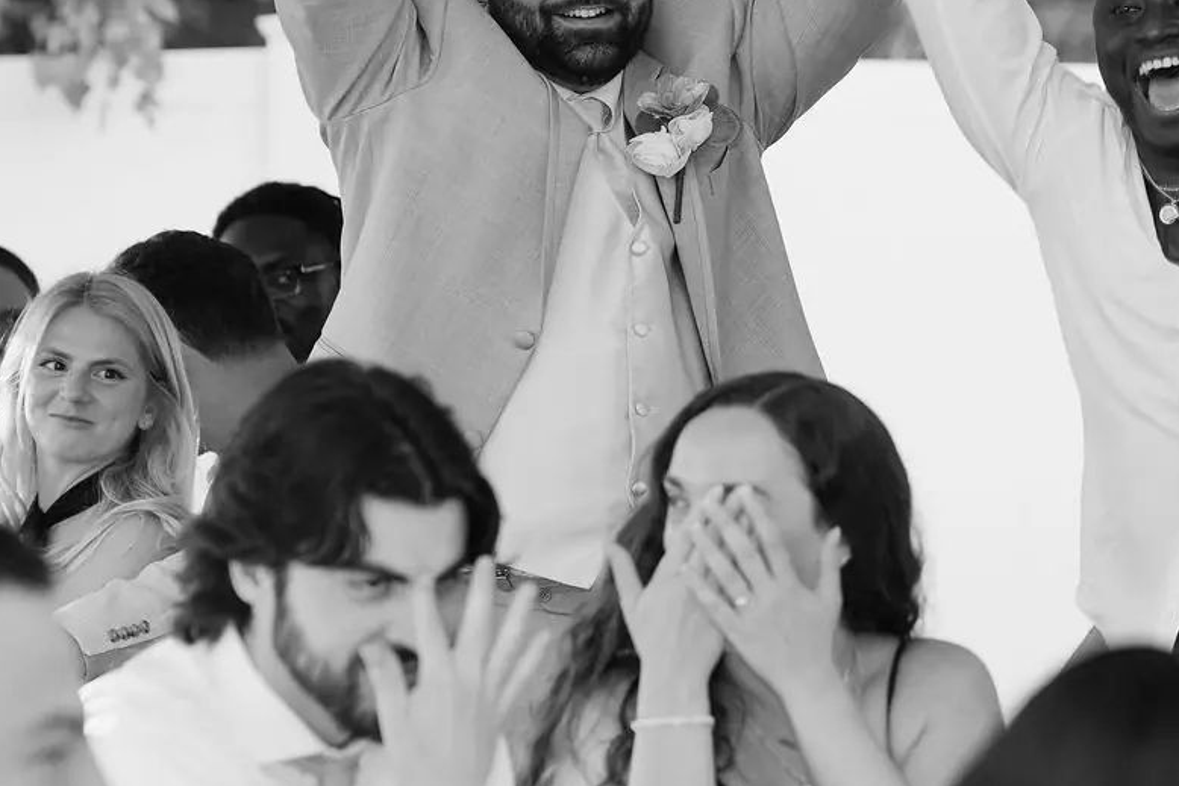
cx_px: 1037
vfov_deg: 7.4
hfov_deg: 11.0
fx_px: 6092
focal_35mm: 186
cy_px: 131
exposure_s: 1/320
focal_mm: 70
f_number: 2.8
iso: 500
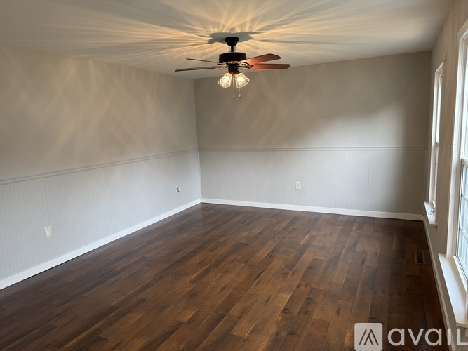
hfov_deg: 71.6
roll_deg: +2.4
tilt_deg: -8.5
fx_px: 324
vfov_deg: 56.8
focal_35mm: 24
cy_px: 176
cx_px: 234
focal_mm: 6.76
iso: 125
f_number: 1.78
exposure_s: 1/60
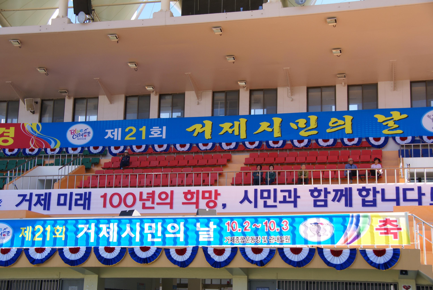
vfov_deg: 25.8
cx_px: 216
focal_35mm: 52
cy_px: 145
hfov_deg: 37.8
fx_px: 632
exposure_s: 1/80
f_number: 7.1
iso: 100
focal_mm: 35
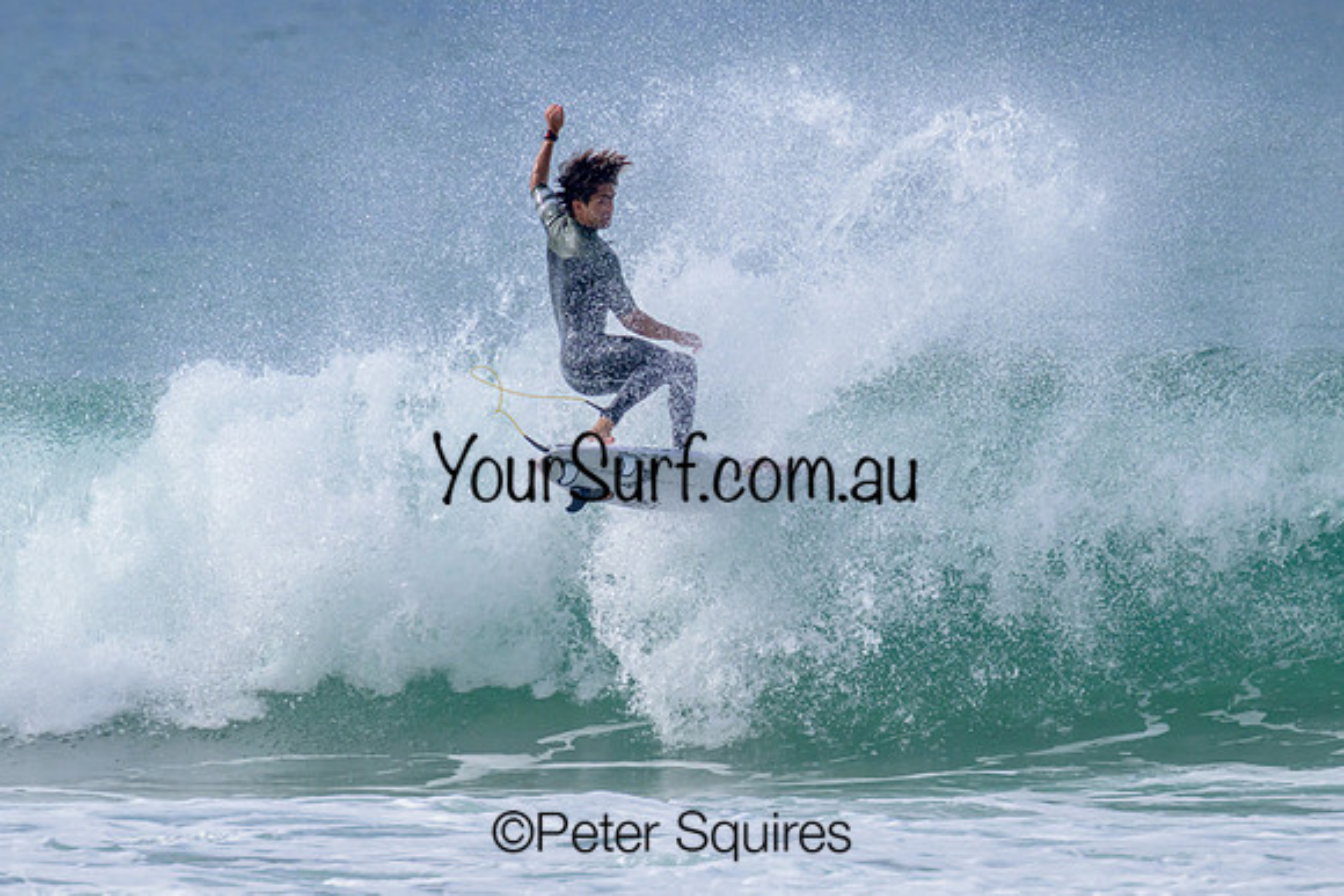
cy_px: 385
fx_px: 40990
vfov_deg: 1.3
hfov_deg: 1.9
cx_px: 703
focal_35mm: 1098
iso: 800
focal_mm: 800
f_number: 11
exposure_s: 1/2000
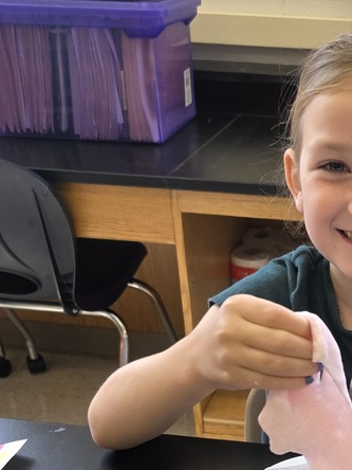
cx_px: 348
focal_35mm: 53
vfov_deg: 34.4
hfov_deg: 26.2
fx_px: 719
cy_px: 410
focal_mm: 6.3
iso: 160
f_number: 1.7
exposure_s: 1/120
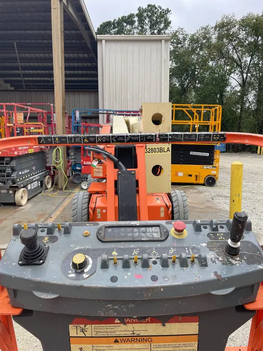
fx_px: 263
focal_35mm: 26
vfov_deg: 67.3
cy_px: 176
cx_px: 132
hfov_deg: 53.1
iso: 32
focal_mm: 4.2
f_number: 1.6
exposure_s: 1/325
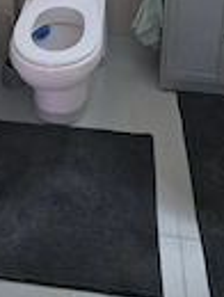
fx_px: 344
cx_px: 71
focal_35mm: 40
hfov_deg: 35.6
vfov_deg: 32.8
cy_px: -101
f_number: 1.9
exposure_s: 1/101
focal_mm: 2.2
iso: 200
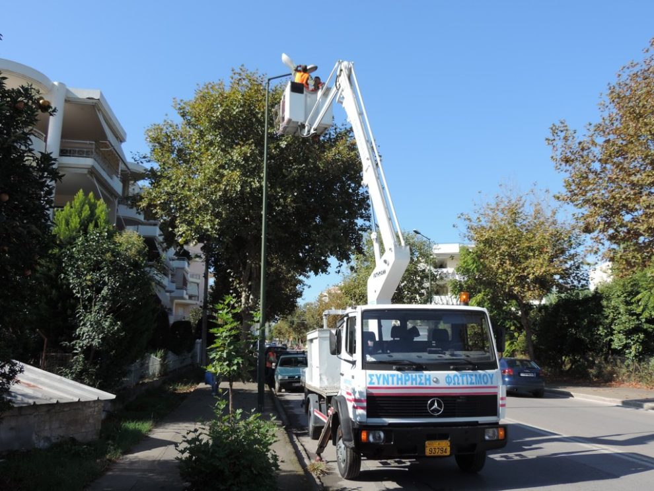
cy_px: 246
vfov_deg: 46.8
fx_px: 567
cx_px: 327
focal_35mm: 30
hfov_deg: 60.0
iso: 80
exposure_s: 1/640
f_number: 3.1
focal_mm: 5.3
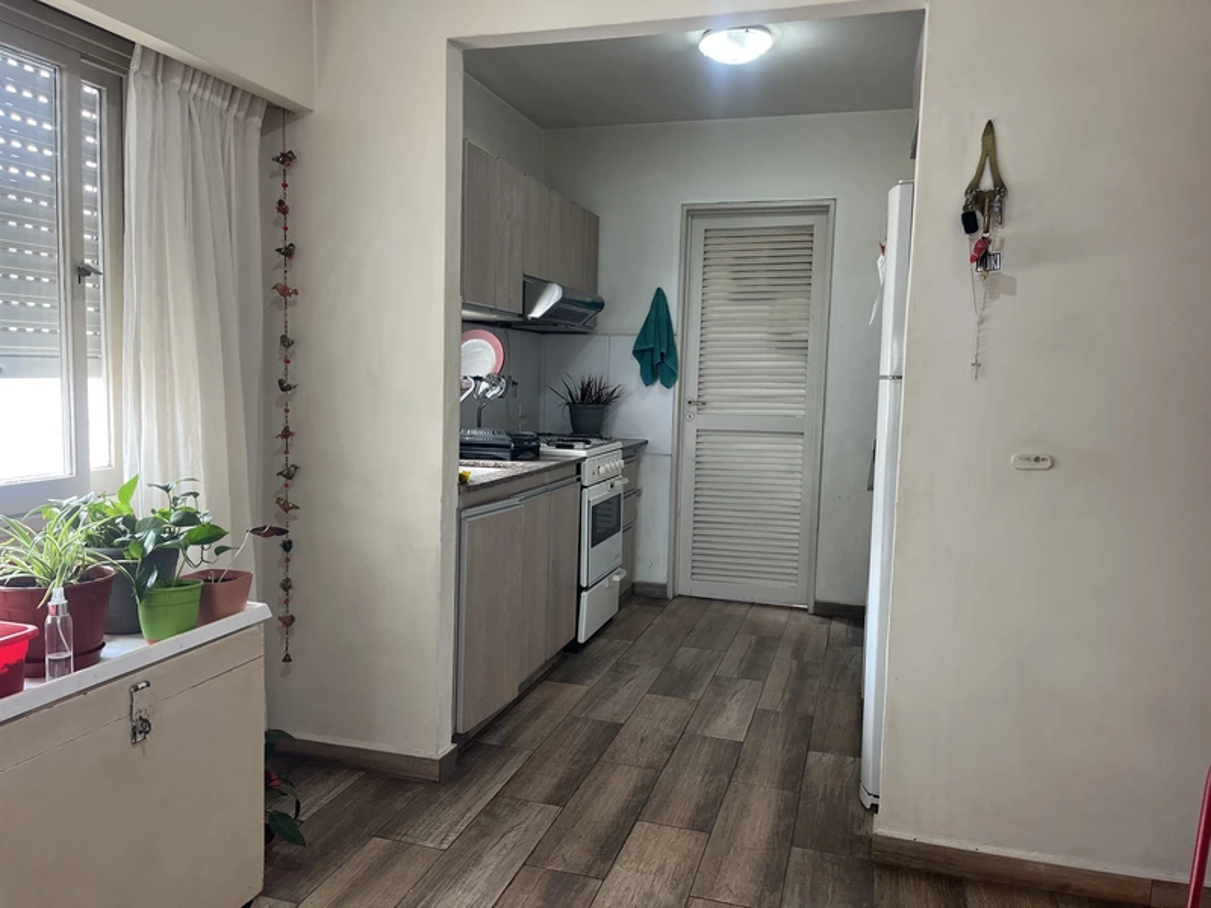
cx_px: 606
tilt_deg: -5.2
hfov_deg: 67.3
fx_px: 910
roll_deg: -1.1
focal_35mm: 26
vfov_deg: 53.1
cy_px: 454
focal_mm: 5.1
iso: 125
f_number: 1.6
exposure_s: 1/100
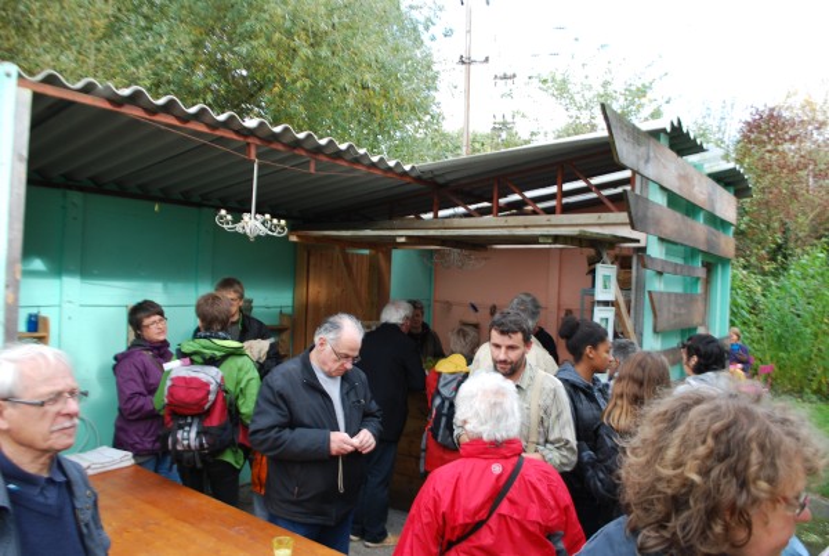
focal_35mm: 27
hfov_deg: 67.3
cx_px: 414
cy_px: 278
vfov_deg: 48.1
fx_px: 623
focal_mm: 18
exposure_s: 1/160
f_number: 3.5
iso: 200
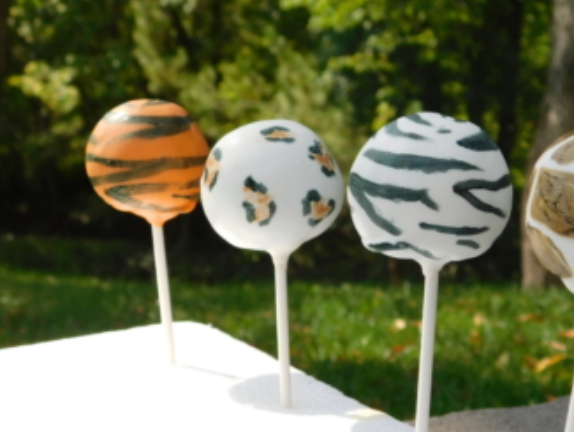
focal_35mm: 69
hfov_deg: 27.8
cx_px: 426
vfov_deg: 21.3
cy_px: 225
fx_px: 1145
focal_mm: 8
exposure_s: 1/500
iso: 125
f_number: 3.7
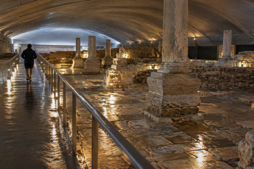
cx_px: 127
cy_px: 84
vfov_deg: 37.9
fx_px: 247
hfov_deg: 54.4
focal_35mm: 35
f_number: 5.6
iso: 800
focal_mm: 35
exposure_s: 1/800
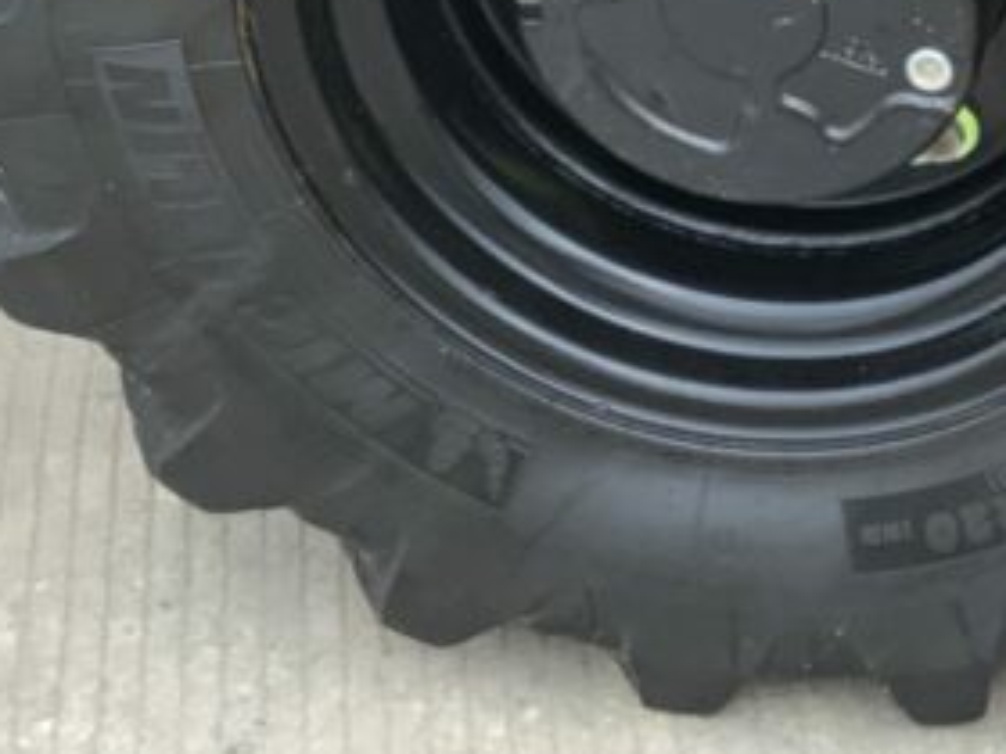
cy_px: -226
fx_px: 3081
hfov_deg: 17.7
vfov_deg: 13.5
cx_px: 1186
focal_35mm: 106
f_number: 1.8
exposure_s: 1/231
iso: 16
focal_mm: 3
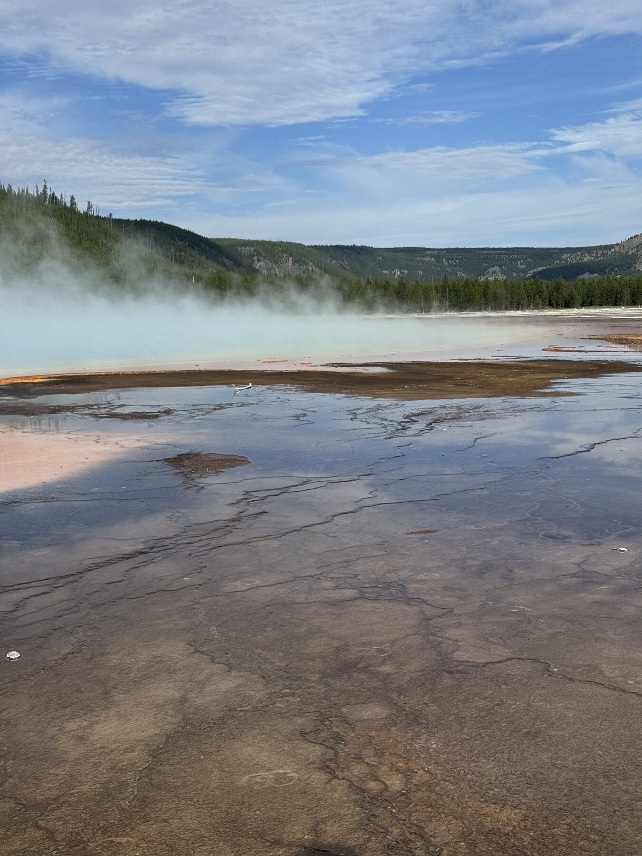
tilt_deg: -5.5
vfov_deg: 39.7
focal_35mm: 48
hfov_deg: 30.3
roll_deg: +1.5
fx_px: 1187
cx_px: 321
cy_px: 428
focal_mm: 6.76
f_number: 1.78
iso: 64
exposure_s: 1/6410
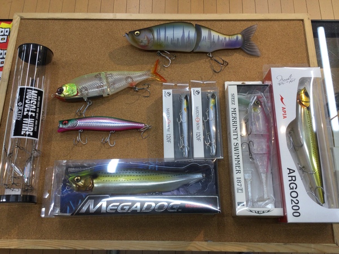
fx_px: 304
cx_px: 170
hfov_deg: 58.4
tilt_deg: -73.3
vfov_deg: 45.4
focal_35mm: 31
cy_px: 127
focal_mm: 3.3
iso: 32
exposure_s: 1/60
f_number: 2.4
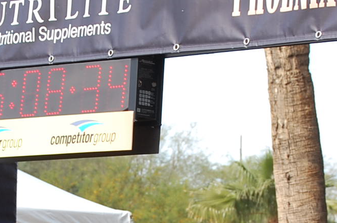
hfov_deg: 7.3
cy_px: 254
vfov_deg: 4.8
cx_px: 84
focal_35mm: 282
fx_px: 2632
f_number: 8
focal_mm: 55
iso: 200
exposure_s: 1/200
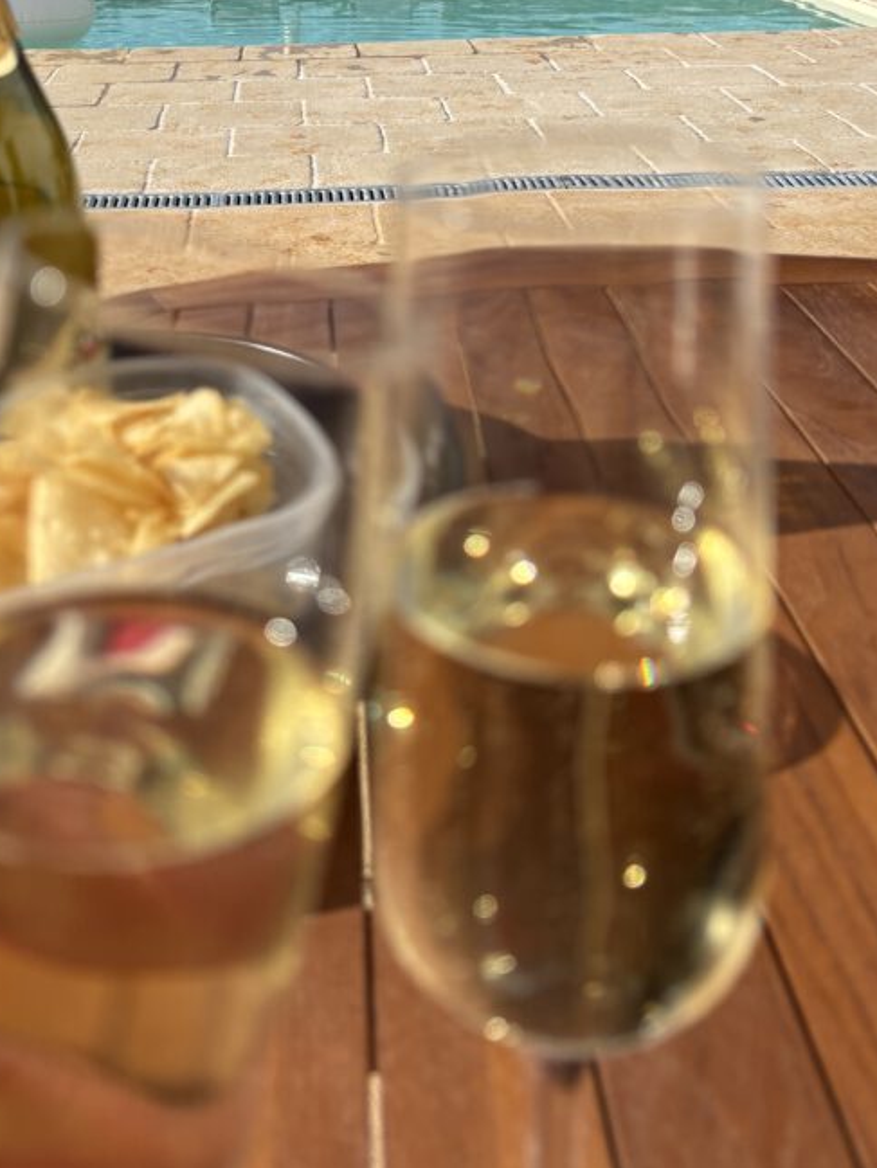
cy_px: 371
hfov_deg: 34.8
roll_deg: +0.7
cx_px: 290
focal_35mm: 41
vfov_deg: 44.9
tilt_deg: -21.0
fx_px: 1385
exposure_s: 1/4329
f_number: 1.6
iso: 50
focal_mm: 5.96
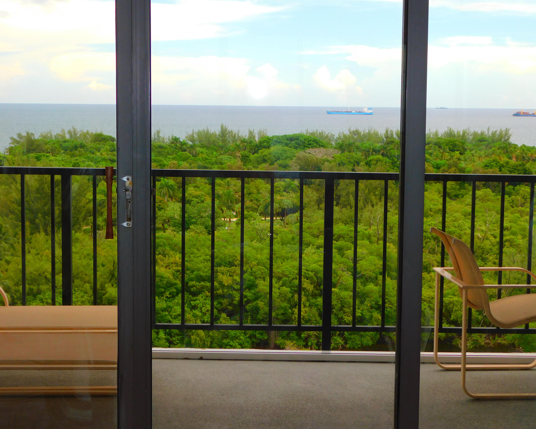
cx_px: 278
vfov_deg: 24.6
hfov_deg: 30.5
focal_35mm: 62
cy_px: 215
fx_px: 983
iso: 125
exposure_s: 1/200
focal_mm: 10.4
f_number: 4
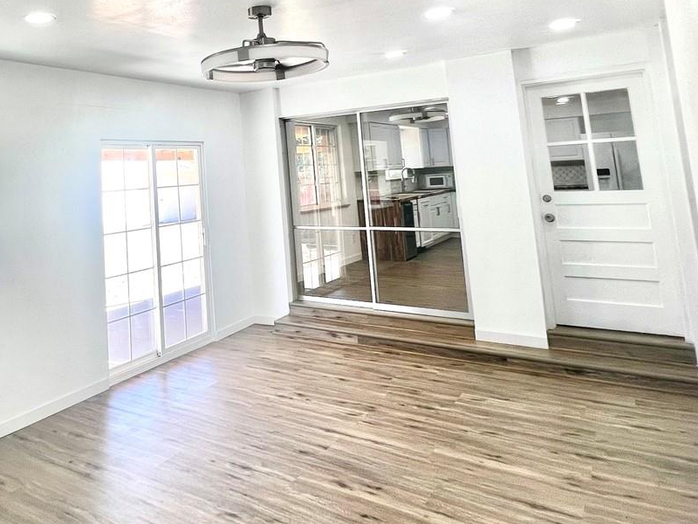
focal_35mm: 26
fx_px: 524
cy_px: 114
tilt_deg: +7.1
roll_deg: +2.5
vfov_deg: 50.2
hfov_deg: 63.2
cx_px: 170
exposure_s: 1/120
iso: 80
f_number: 1.8
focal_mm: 1.57
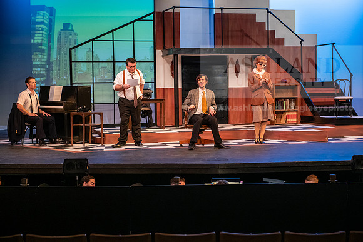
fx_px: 706
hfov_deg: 28.8
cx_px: 182
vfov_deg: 19.5
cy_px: 121
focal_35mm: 70
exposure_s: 1/200
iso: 2500
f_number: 3.5
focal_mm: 70
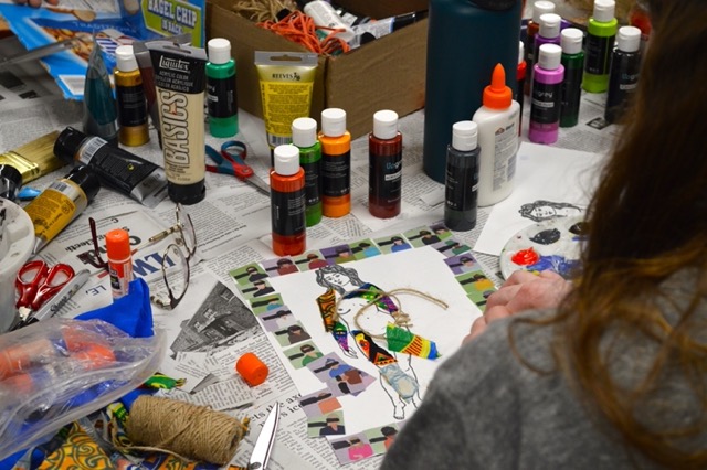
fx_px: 1295
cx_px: 354
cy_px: 235
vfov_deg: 20.6
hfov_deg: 30.5
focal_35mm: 66
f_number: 5.3
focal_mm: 44
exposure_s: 1/60
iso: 720
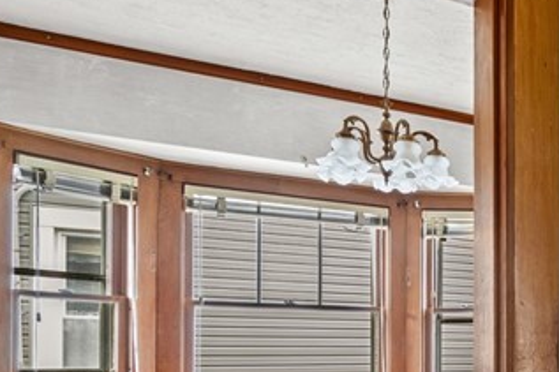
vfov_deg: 26.8
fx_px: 745
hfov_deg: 27.1
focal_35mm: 48
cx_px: 861
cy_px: 357
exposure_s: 1.3
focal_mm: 14
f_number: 9
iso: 250
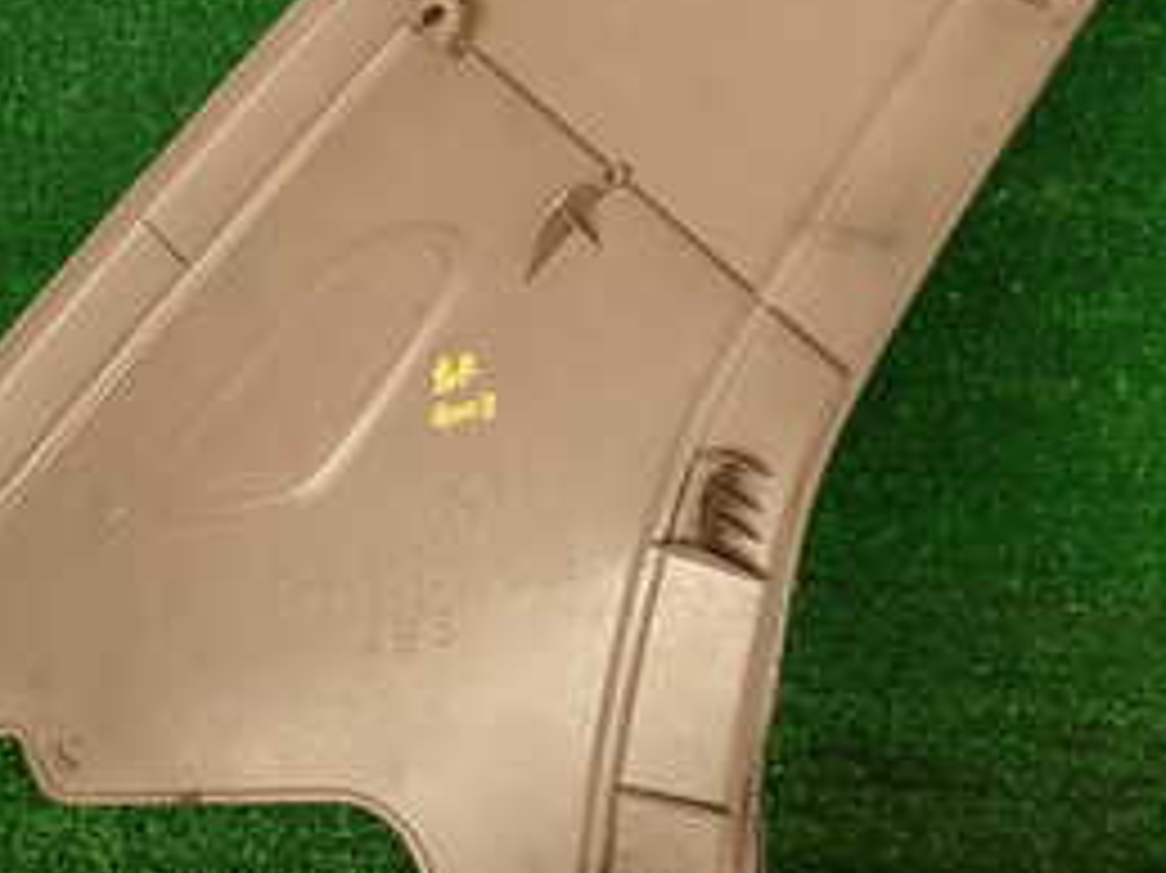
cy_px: 261
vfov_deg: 25.0
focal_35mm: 58
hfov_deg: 33.0
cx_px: 765
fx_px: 1953
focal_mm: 4.5
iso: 100
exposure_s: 1/100
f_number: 2
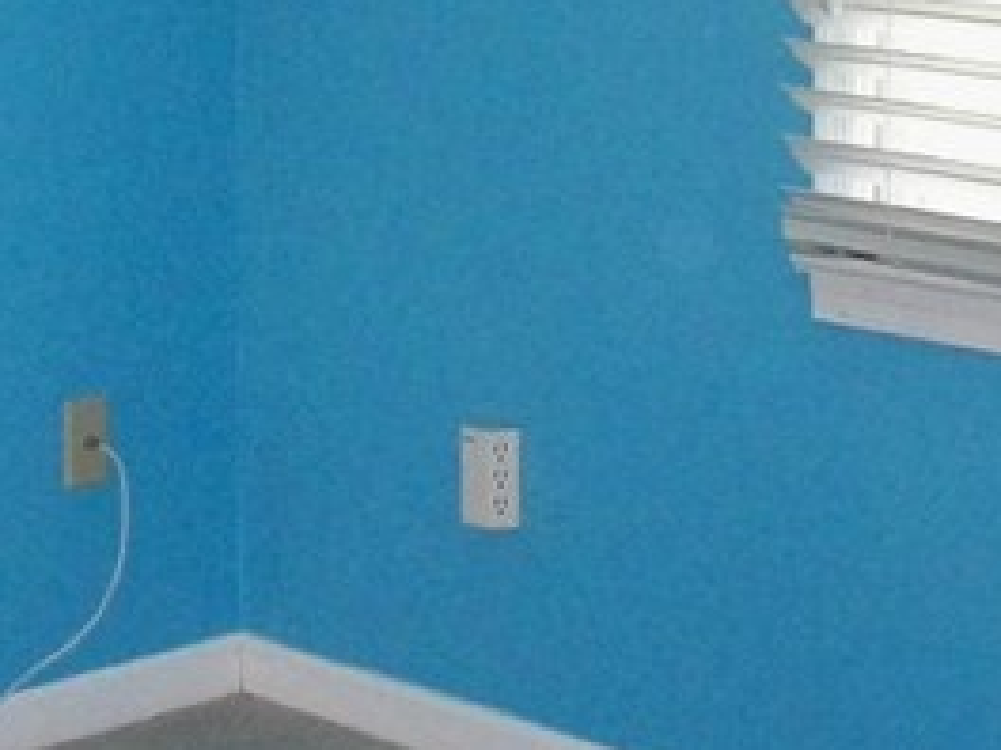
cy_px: 38
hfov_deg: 15.8
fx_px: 3586
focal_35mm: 124
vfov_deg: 11.8
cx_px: 288
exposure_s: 1/125
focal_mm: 5.7
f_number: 2.9
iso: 221
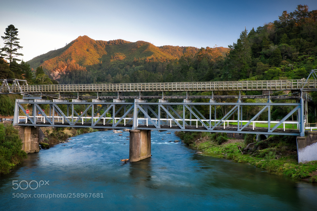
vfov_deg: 36.8
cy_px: 106
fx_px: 317
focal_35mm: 36
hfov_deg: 53.2
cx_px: 158
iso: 100
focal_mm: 24
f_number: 14
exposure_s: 2
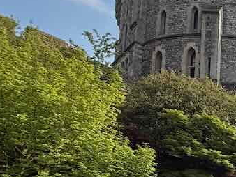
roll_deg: +3.2
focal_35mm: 53
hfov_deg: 22.4
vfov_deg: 25.5
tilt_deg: +10.1
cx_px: 418
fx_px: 362
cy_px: 196
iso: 80
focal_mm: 2.22
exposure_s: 1/2410
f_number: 2.2
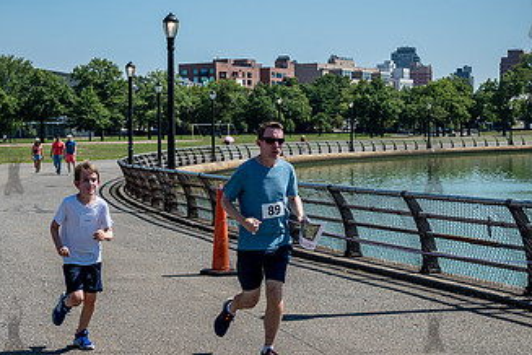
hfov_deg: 25.7
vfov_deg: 17.2
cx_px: 238
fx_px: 1167
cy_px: 224
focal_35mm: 79
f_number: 4
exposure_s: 1/2500
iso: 200
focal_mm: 31
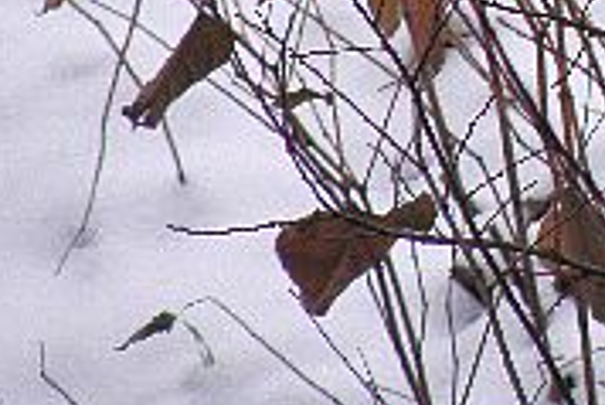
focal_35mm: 2522
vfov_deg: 0.5
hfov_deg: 0.8
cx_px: 809
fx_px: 42417
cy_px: -157
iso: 100
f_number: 5
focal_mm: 119.6
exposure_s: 1/125
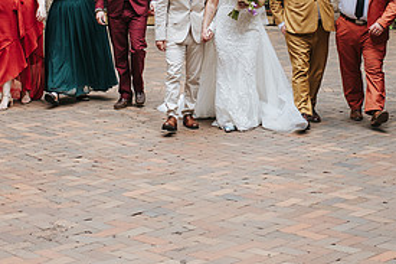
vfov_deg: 15.1
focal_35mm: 89
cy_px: 9
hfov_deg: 22.9
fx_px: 978
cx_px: 216
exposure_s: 1/400
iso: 1000
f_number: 3.2
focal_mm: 35
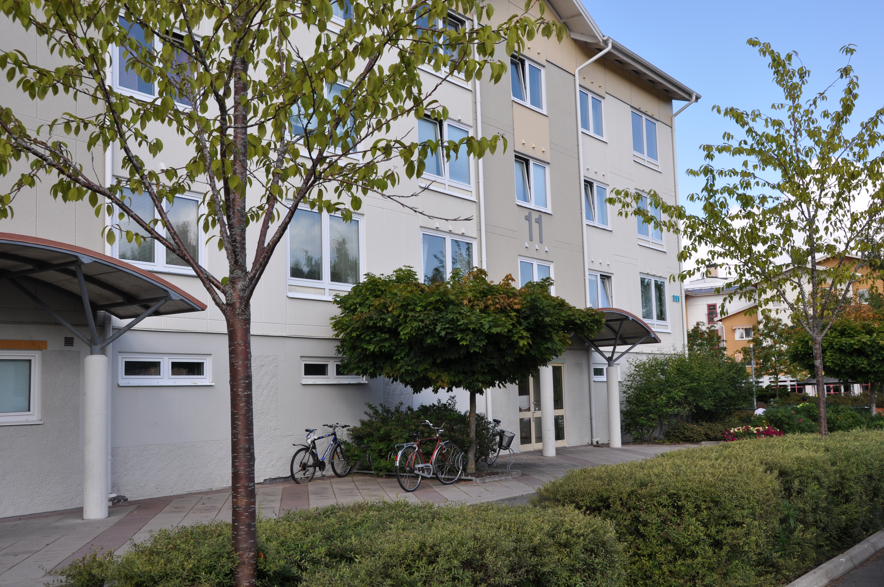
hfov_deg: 53.2
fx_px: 883
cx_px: 442
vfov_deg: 36.8
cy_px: 294
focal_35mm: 36
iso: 200
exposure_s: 1/250
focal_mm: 24
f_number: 8
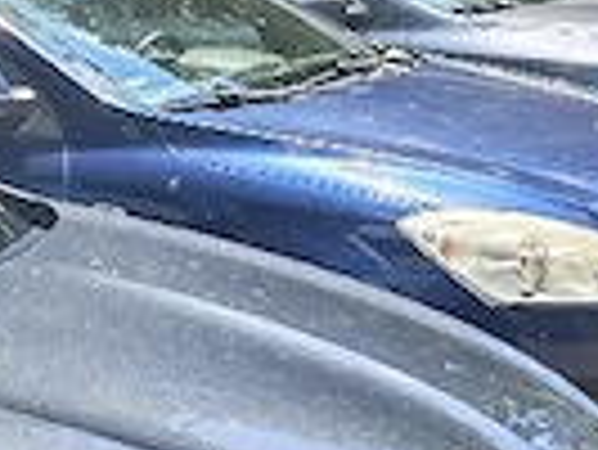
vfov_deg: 14.2
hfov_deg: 16.7
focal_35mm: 104
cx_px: -364
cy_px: 369
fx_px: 1798
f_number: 1.6
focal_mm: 6.55
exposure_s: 1/625
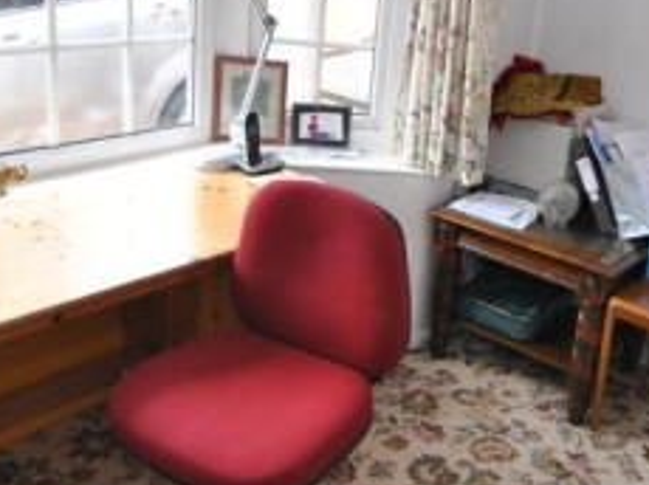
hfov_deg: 45.1
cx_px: 439
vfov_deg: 34.9
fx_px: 768
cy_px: 190
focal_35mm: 41
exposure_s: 1/40
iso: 200
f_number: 4
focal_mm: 10
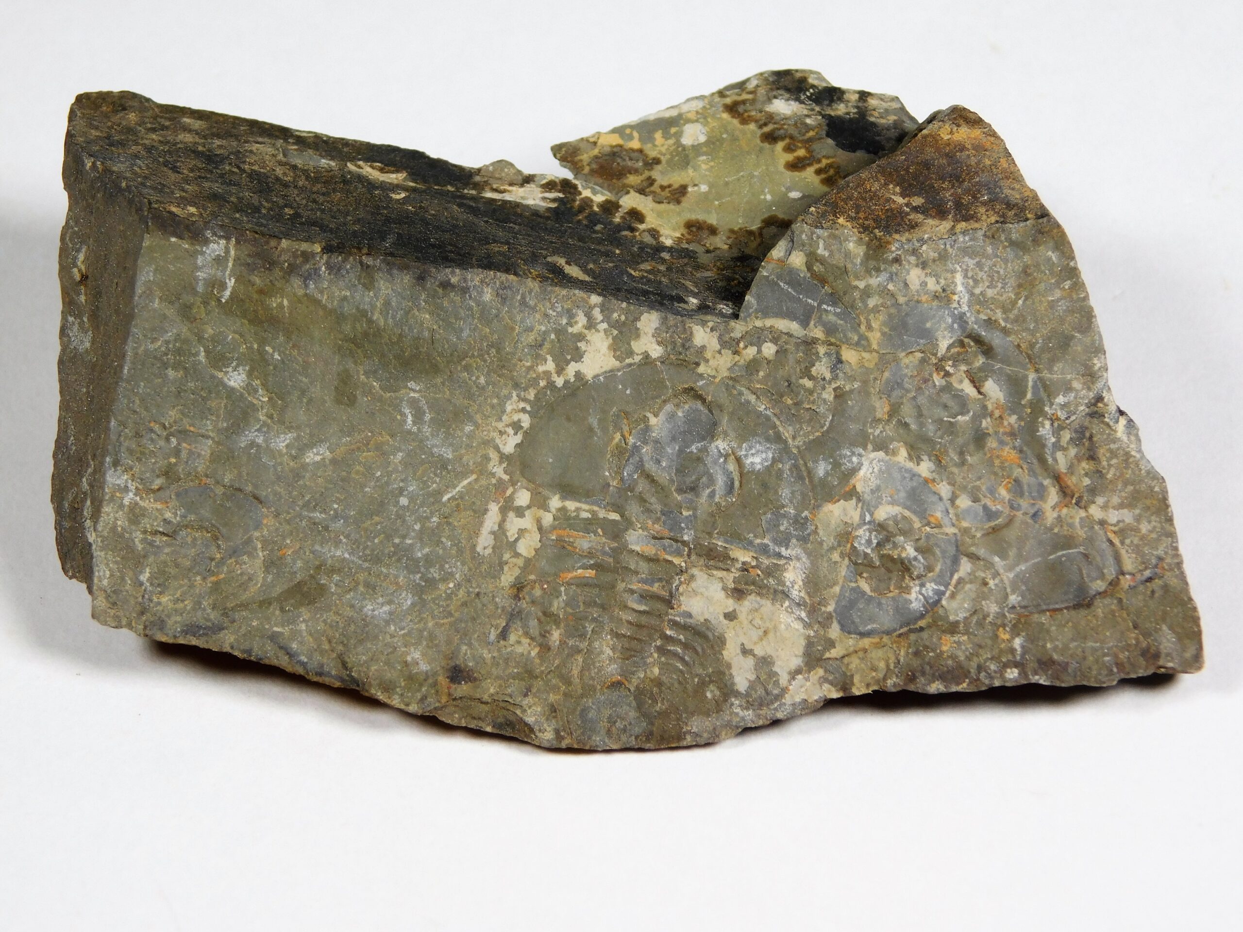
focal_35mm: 170
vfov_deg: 8.7
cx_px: 622
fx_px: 6104
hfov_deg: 11.6
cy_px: 466
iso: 125
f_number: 5.3
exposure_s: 1/160
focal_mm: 30.1
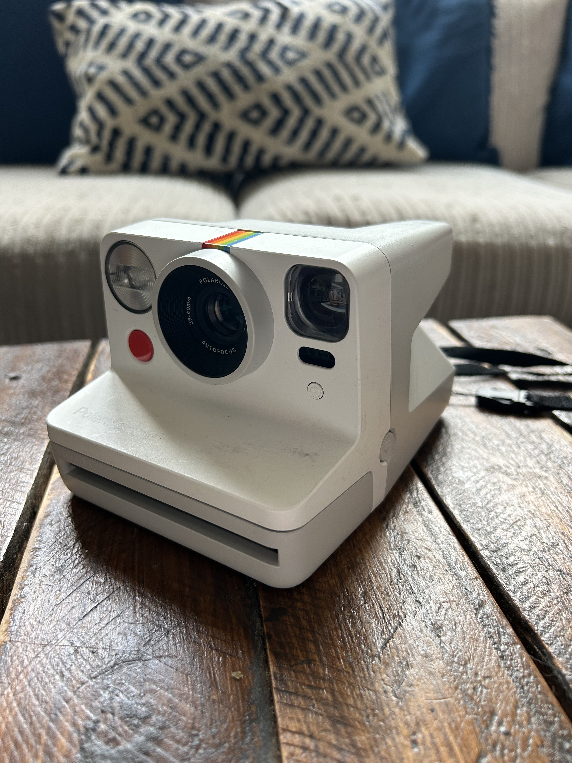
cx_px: 286
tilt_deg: -24.1
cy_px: 382
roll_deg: -1.9
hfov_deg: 53.1
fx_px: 573
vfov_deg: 67.3
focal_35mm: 26
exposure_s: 1/121
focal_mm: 5.7
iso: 100
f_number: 1.5
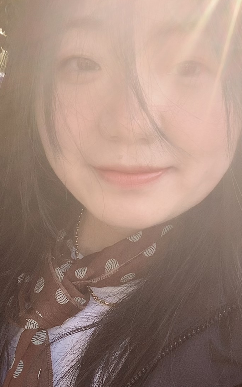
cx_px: 137
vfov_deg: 45.3
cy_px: 197
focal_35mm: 44
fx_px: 464
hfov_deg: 29.2
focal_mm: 2.71
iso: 25
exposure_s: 1/130
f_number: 2.2
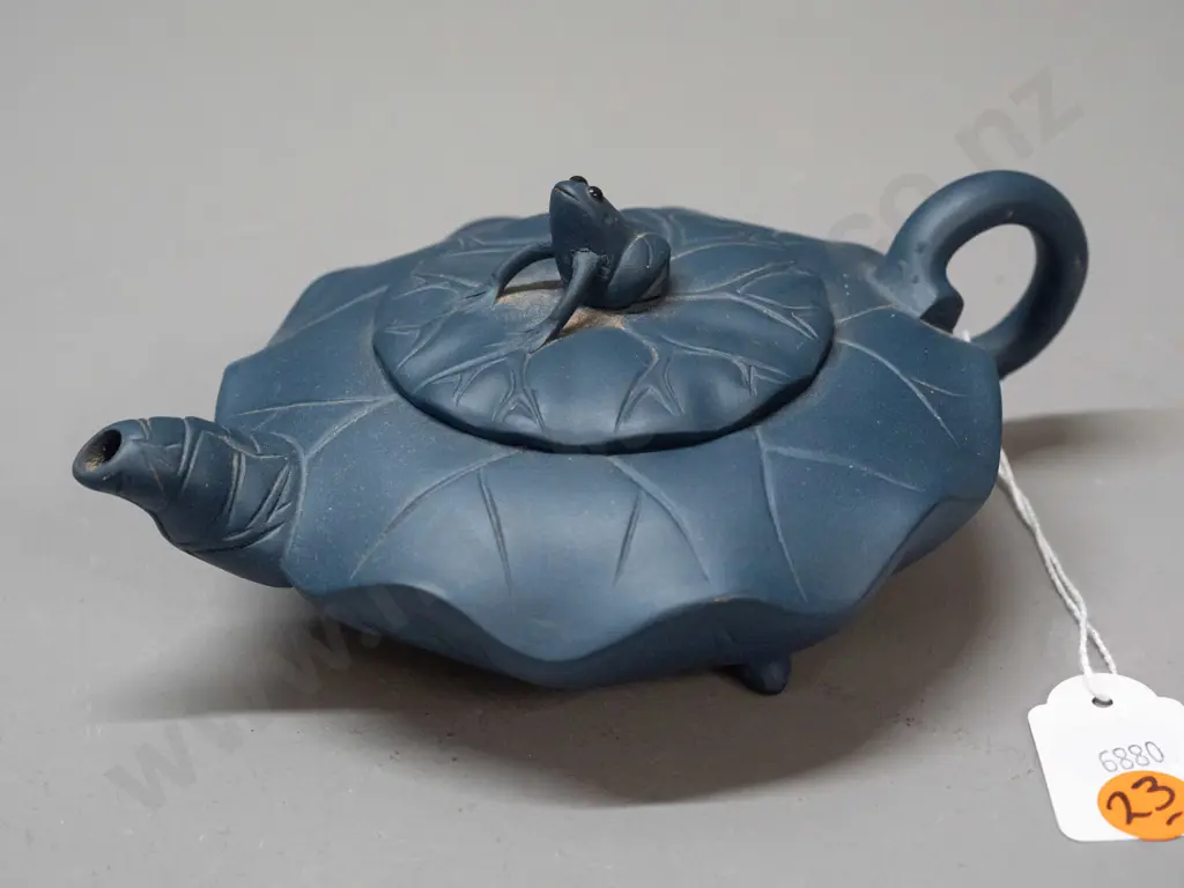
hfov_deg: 24.4
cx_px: 592
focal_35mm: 80
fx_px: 2736
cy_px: 444
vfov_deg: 18.4
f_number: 5.6
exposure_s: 1/200
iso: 3200
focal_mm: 40
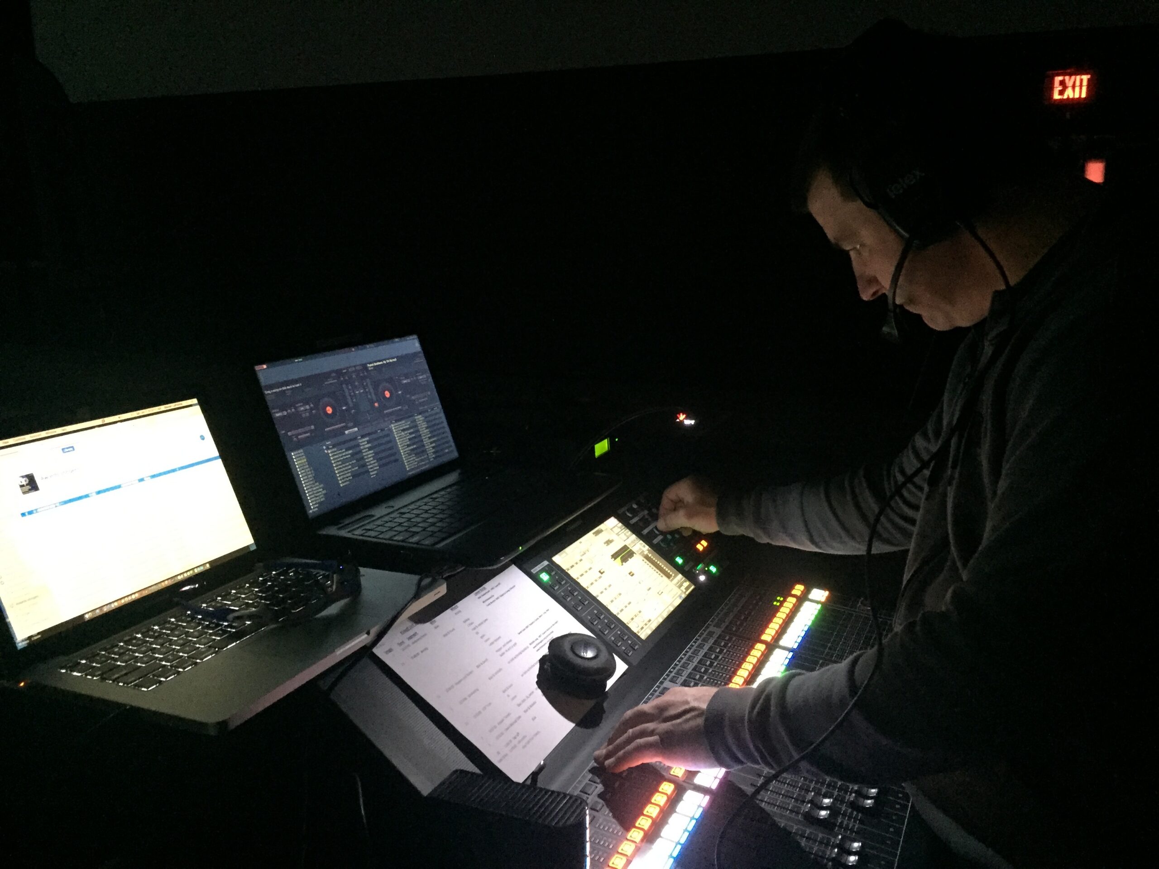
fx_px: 971
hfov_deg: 61.7
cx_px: 580
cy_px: 434
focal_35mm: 29
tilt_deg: -12.4
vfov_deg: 48.2
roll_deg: +1.6
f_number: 2.2
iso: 400
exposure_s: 1/15
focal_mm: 4.15
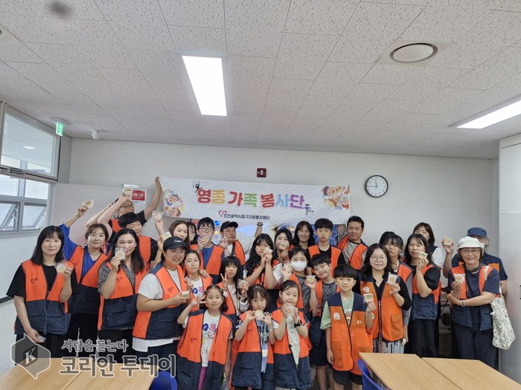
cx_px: 260
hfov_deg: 73.9
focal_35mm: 23
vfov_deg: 58.9
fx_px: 346
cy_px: 195
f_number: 1.8
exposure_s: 1/120
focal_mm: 5.54
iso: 125
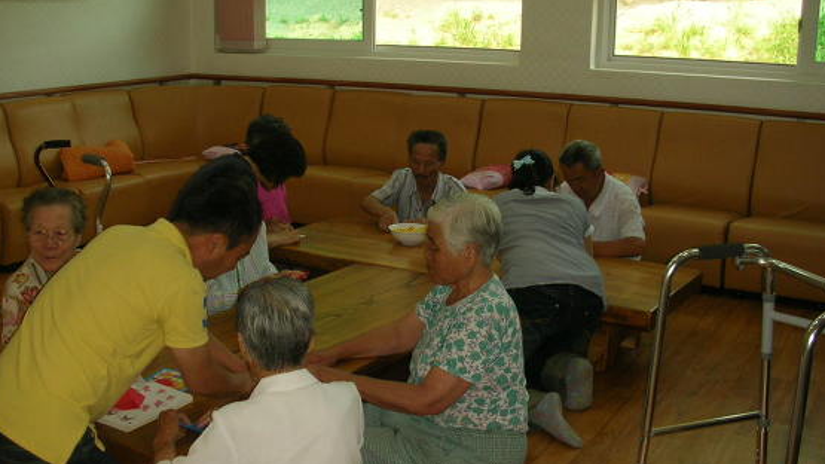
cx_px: 369
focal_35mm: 44
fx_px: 962
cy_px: 271
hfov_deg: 46.3
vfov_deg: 27.1
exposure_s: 1/60.1
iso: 77
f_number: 3
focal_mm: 5.8
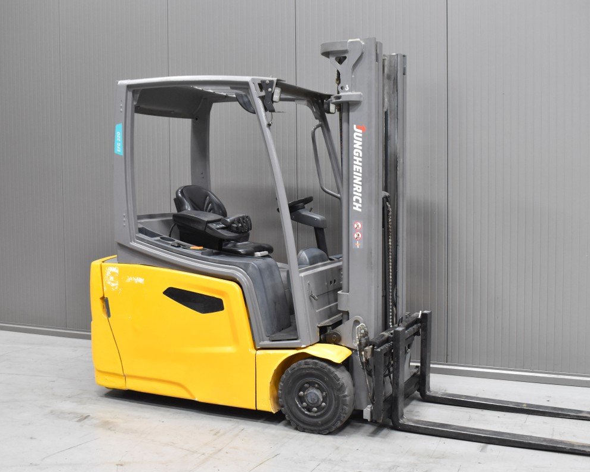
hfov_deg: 44.8
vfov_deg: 36.5
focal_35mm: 41
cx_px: 291
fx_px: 716
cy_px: 235
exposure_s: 1/30
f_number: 5
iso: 1600
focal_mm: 24
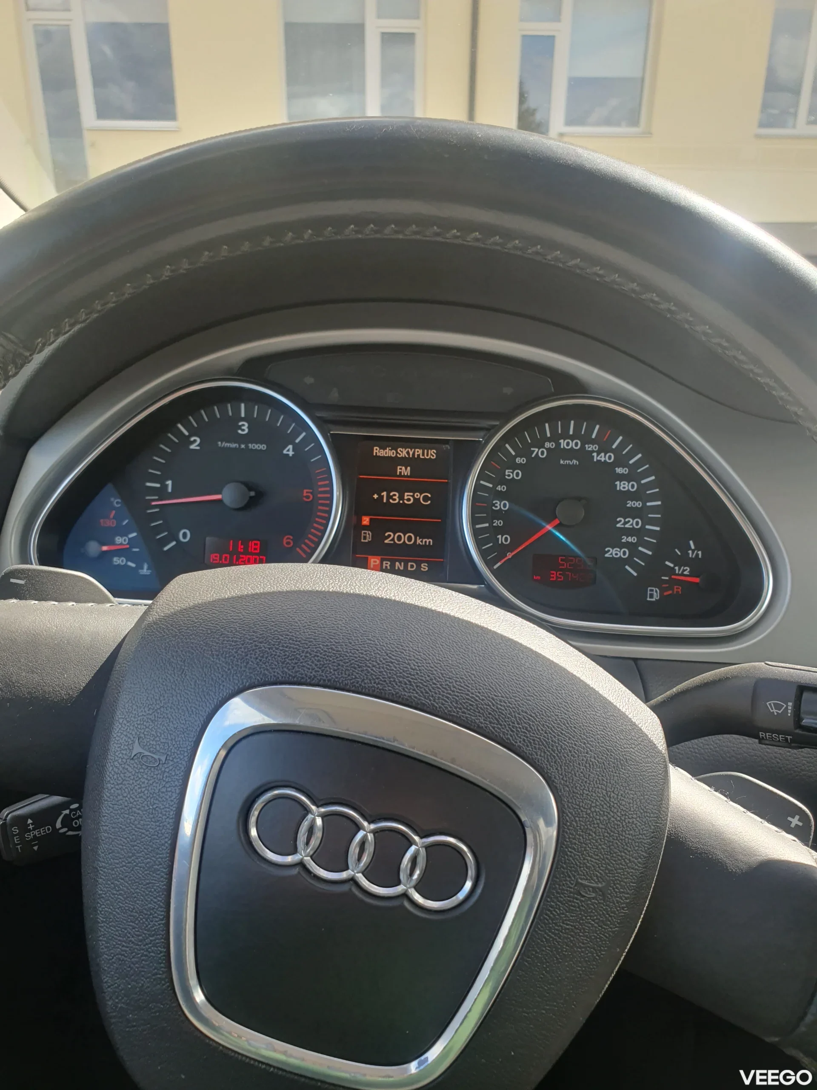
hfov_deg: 53.1
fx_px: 818
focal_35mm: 26
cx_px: 408
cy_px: 545
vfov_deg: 67.3
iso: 50
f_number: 2.4
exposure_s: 1/193
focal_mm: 4.32
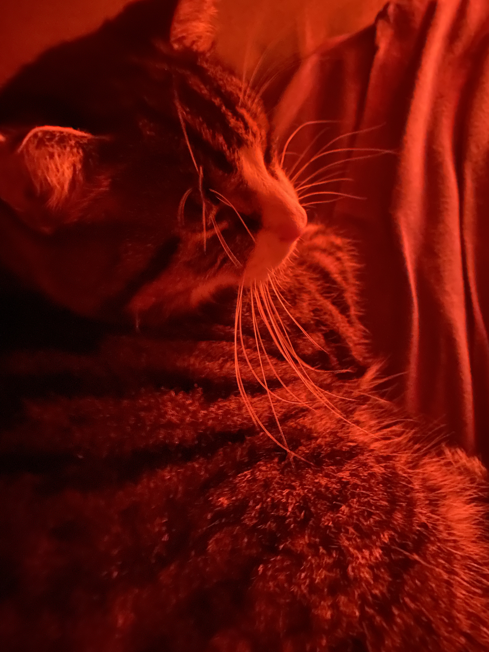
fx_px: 490
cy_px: 326
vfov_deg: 67.3
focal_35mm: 26
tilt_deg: -57.1
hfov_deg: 53.1
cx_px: 244
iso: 3200
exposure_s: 1/2
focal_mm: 4.25
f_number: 1.8
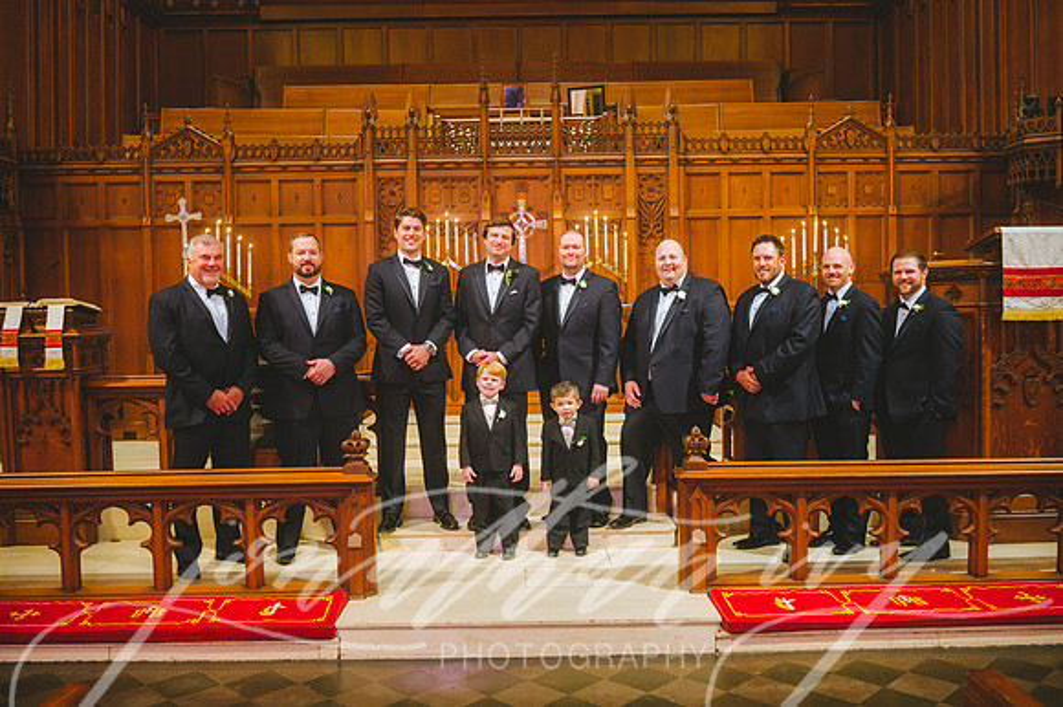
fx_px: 944
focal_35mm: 32
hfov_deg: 58.7
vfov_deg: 41.1
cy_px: 354
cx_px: 532
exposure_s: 1/100
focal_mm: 32
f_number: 4
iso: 2500
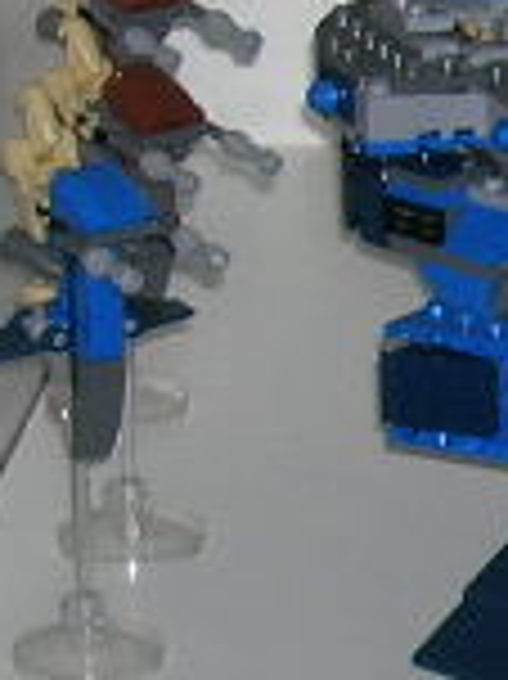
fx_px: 7191
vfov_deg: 5.4
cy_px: 428
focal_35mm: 367
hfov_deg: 4.0
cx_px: 1272
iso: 50
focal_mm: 9
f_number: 3.4
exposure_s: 1/60.1
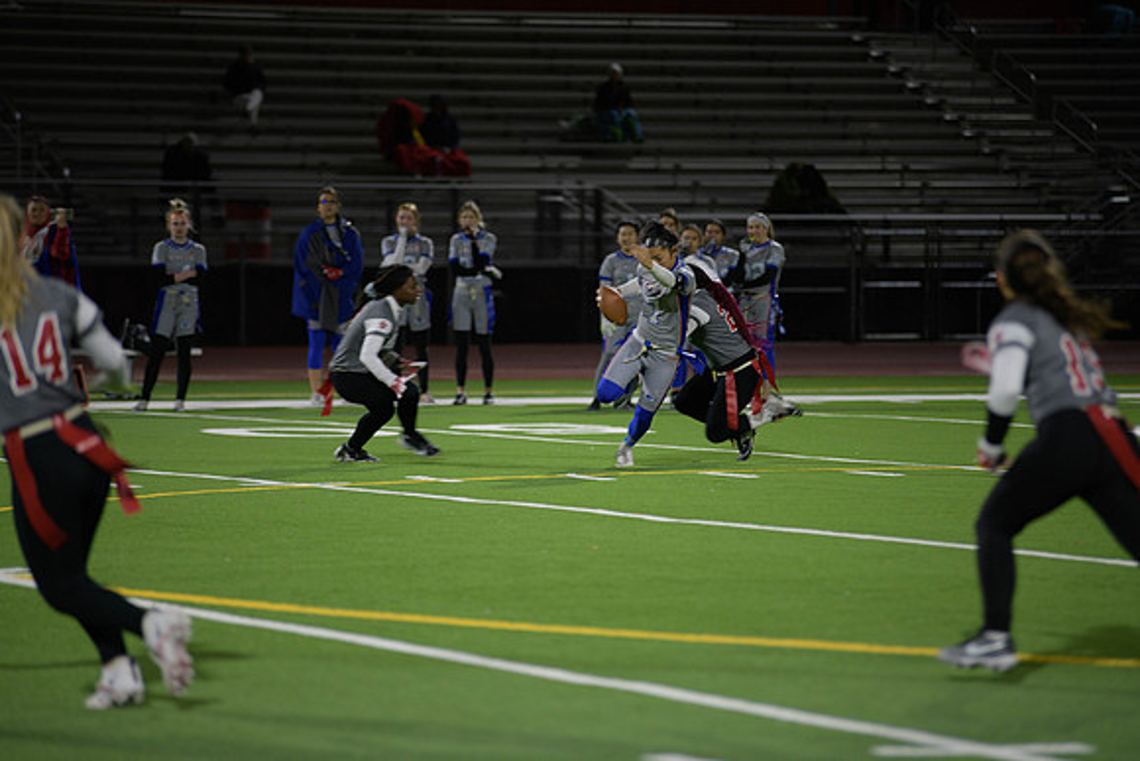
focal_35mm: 200
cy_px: 380
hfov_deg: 10.3
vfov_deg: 6.9
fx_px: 6335
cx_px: 570
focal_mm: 200
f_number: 2.8
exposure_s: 1/200
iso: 720
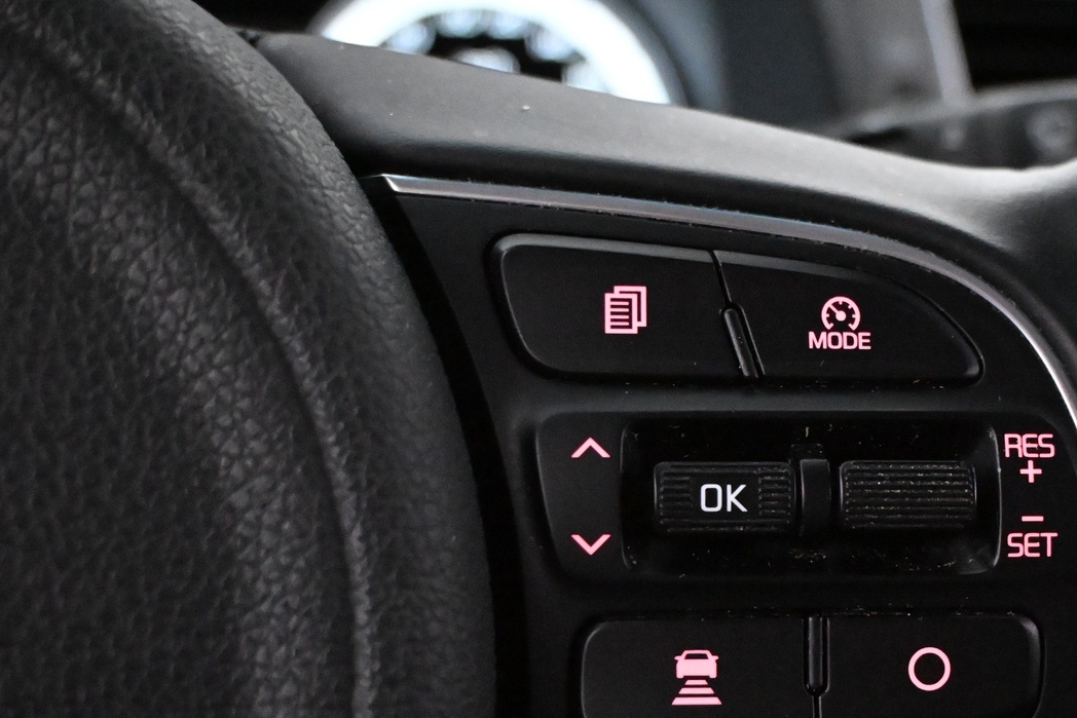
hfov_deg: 37.4
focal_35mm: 52
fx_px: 1561
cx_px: 760
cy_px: 459
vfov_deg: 25.8
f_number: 4
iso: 12800
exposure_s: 1/100
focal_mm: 22.5
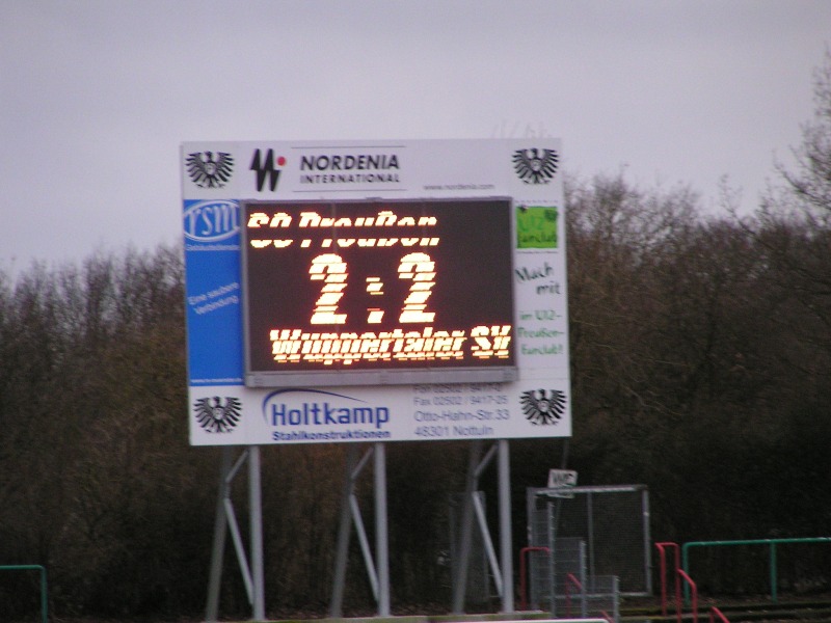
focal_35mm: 380
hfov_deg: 5.2
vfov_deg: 3.9
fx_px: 9122
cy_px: 312
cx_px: 416
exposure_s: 1/60
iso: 200
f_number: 3.5
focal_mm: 58
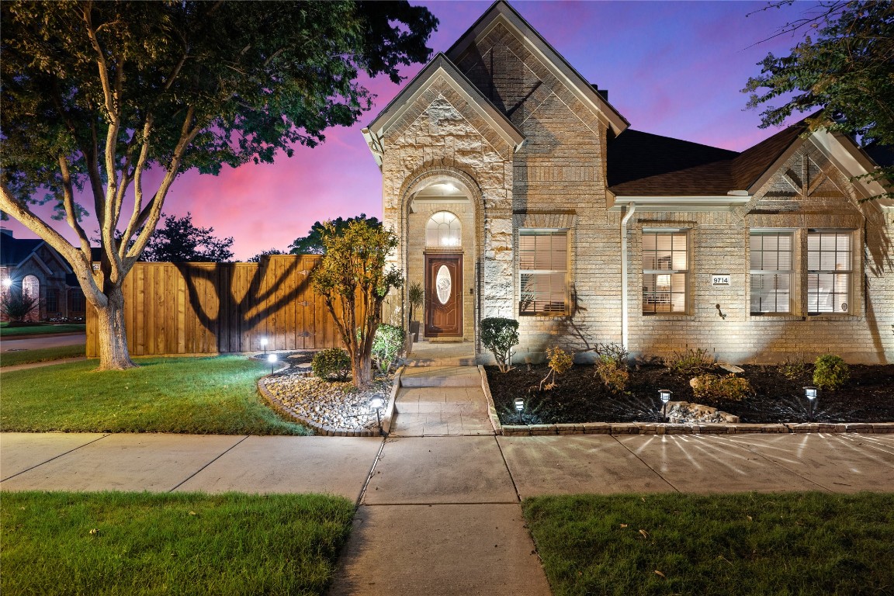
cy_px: 298
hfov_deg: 96.7
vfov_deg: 73.7
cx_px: 447
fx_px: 397
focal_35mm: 16
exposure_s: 15
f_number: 7.1
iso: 400
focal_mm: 16
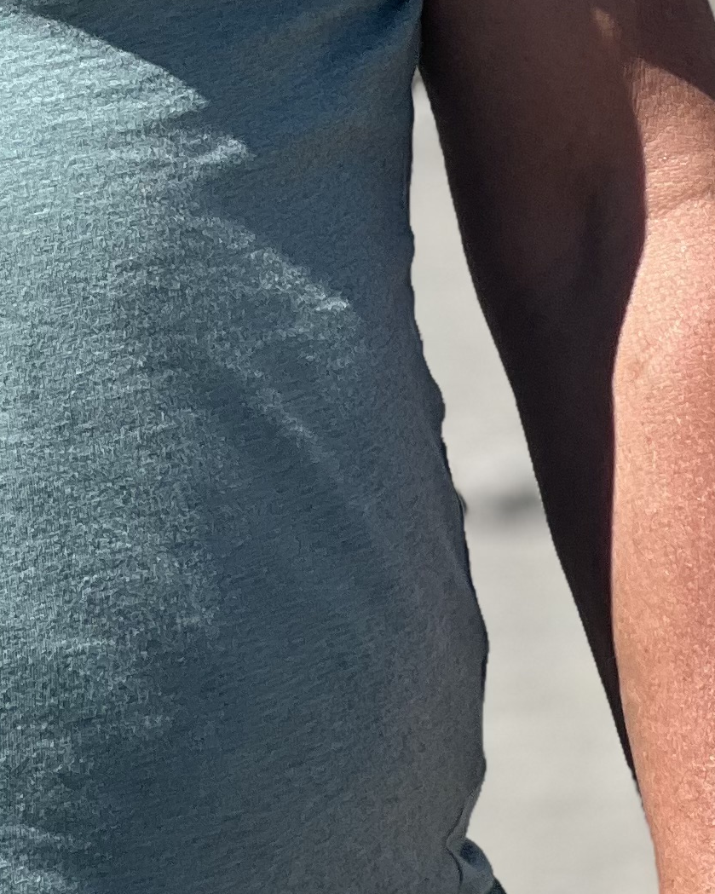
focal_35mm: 289
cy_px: -718
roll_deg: +0.5
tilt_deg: +7.0
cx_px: -318
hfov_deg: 5.3
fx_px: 7646
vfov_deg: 6.5
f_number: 2.8
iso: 32
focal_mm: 9
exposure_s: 1/861
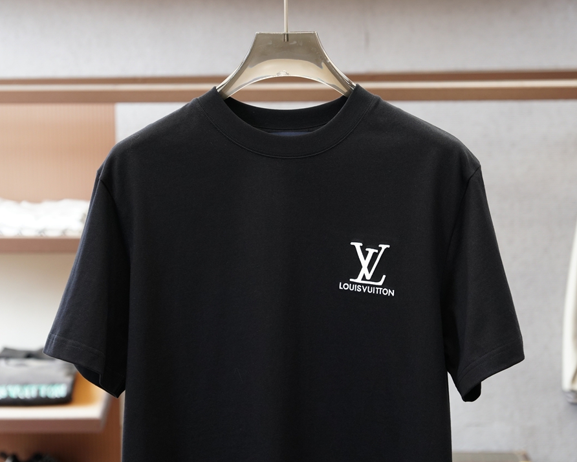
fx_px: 1571
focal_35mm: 92
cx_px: 292
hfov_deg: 20.8
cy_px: 232
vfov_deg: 16.7
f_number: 4
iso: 500
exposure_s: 1/125
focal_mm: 54
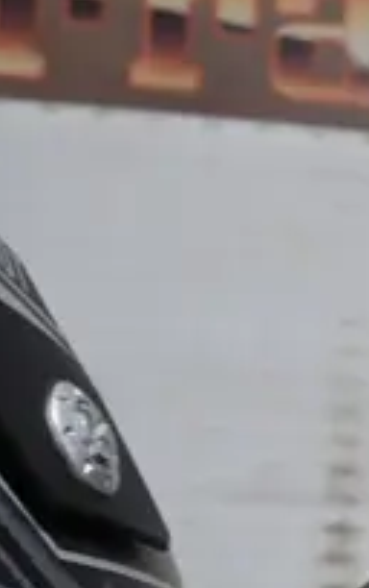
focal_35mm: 266
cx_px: 1427
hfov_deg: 4.6
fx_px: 4268
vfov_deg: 7.9
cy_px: 549
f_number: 5.3
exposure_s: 1/60
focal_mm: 25
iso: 640
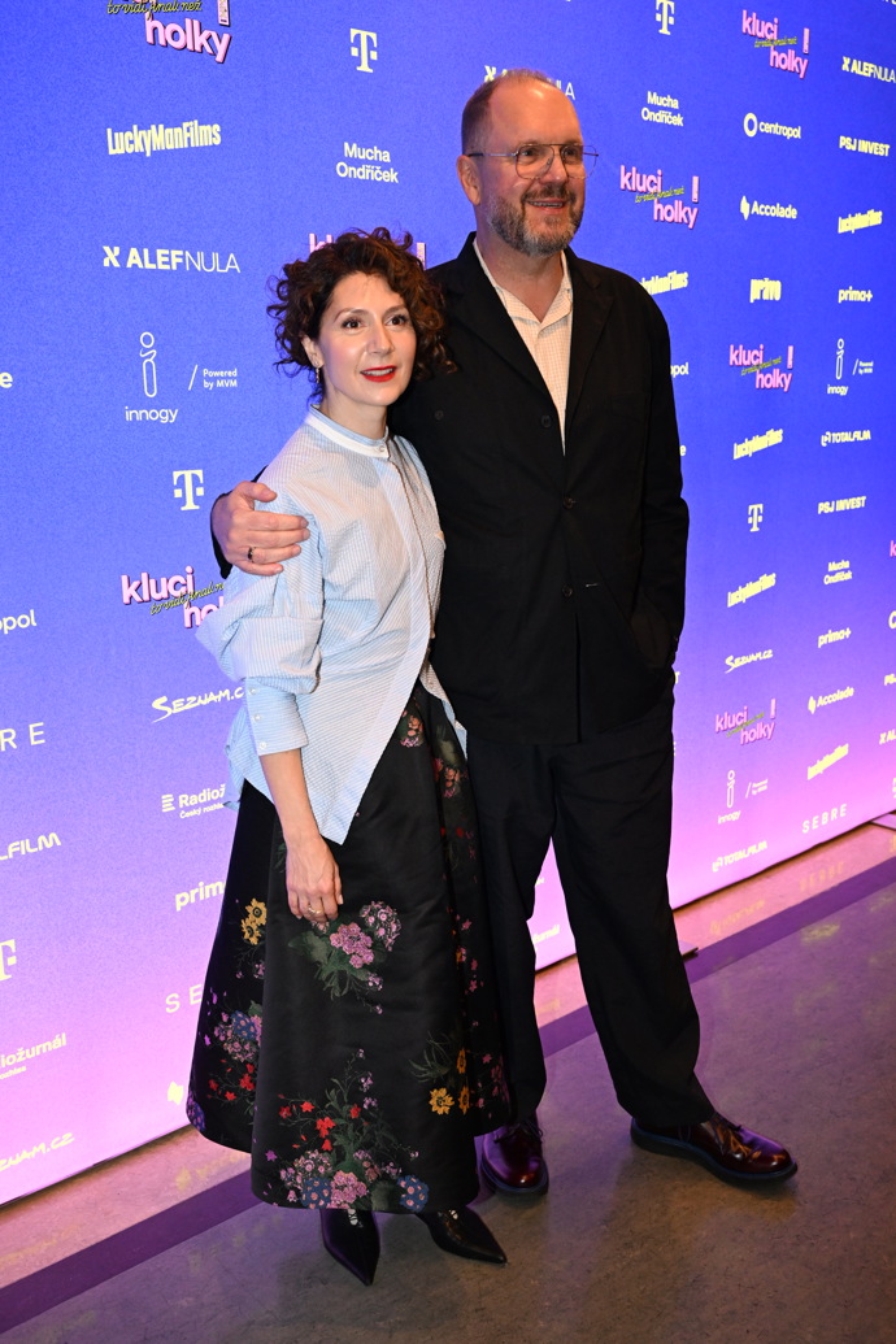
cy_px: 672
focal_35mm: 33
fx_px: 1232
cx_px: 448
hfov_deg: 40.0
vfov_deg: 57.2
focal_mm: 33
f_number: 4.5
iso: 3200
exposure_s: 1/250
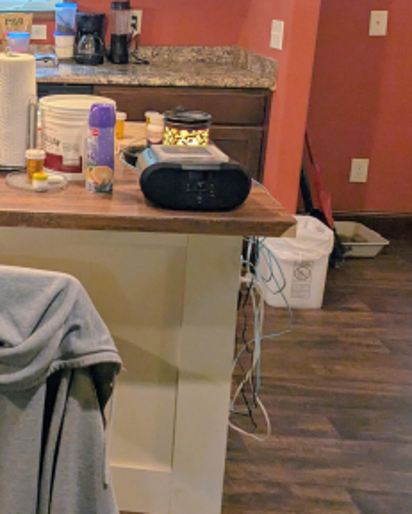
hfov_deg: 24.3
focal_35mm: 54
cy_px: 116
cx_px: -137
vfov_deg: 33.9
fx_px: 822
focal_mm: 6.81
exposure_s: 1/60
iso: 182
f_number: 1.85
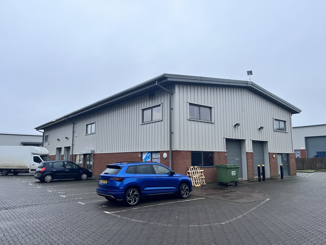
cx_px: 163
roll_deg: +1.0
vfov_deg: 53.1
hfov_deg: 67.3
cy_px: 122
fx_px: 245
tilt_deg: +8.3
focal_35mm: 26
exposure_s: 1/118
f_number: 1.6
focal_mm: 5.1
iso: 125
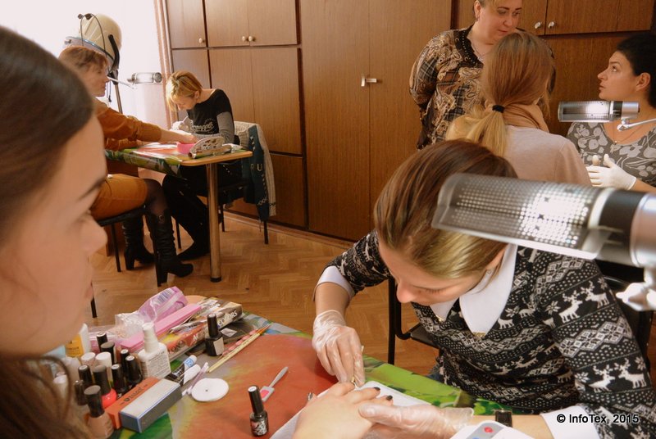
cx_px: 328
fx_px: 529
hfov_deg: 63.6
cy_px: 220
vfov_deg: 45.1
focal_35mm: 29
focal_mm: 11
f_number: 3.5
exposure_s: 1/125
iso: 800
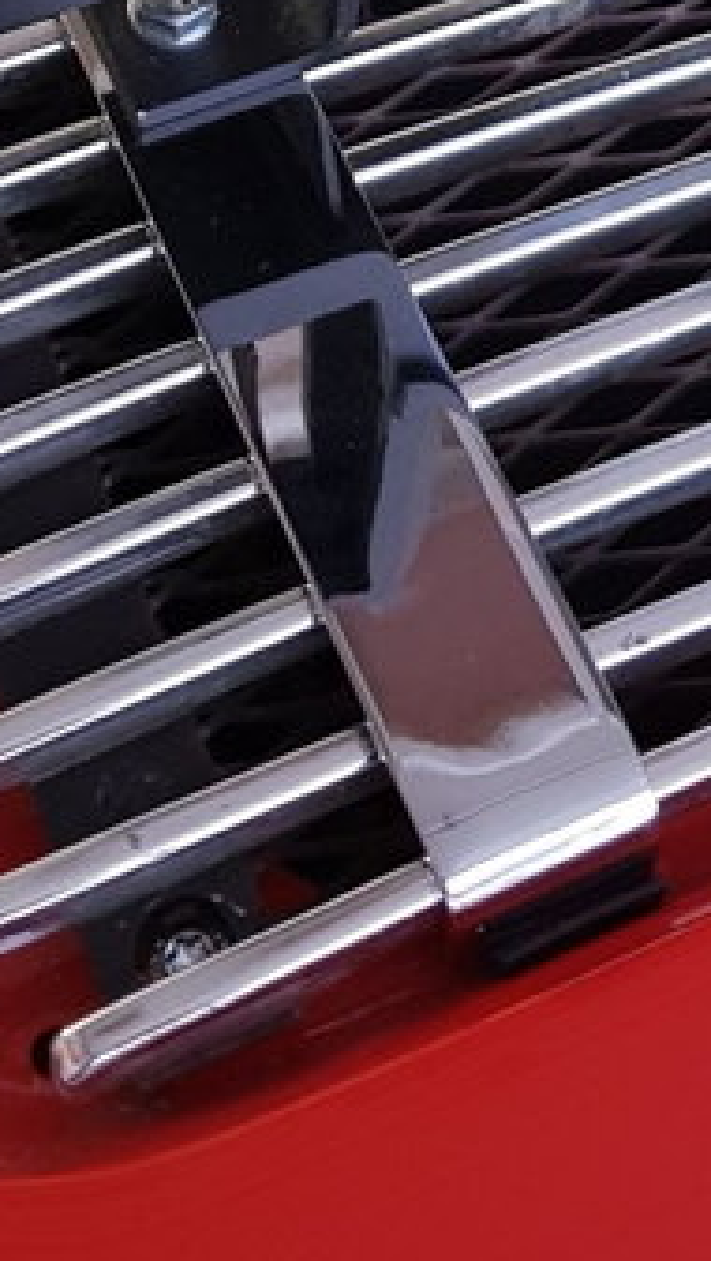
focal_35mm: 86
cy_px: -415
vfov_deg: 22.0
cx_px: 479
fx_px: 2877
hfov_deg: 14.1
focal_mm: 4.2
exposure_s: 1/14
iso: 250
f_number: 1.7
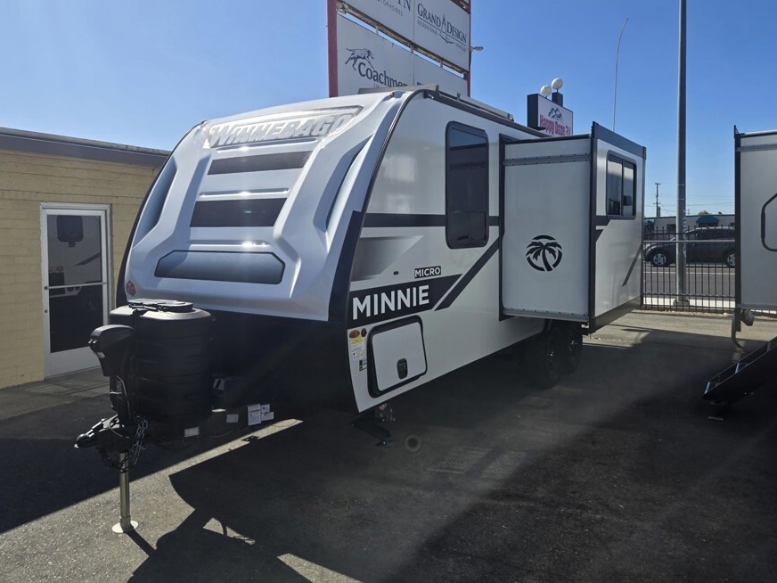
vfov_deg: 51.2
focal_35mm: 27
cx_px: 358
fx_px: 606
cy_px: 256
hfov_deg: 65.2
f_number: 1.8
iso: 25
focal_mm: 5.4
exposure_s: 1/1765
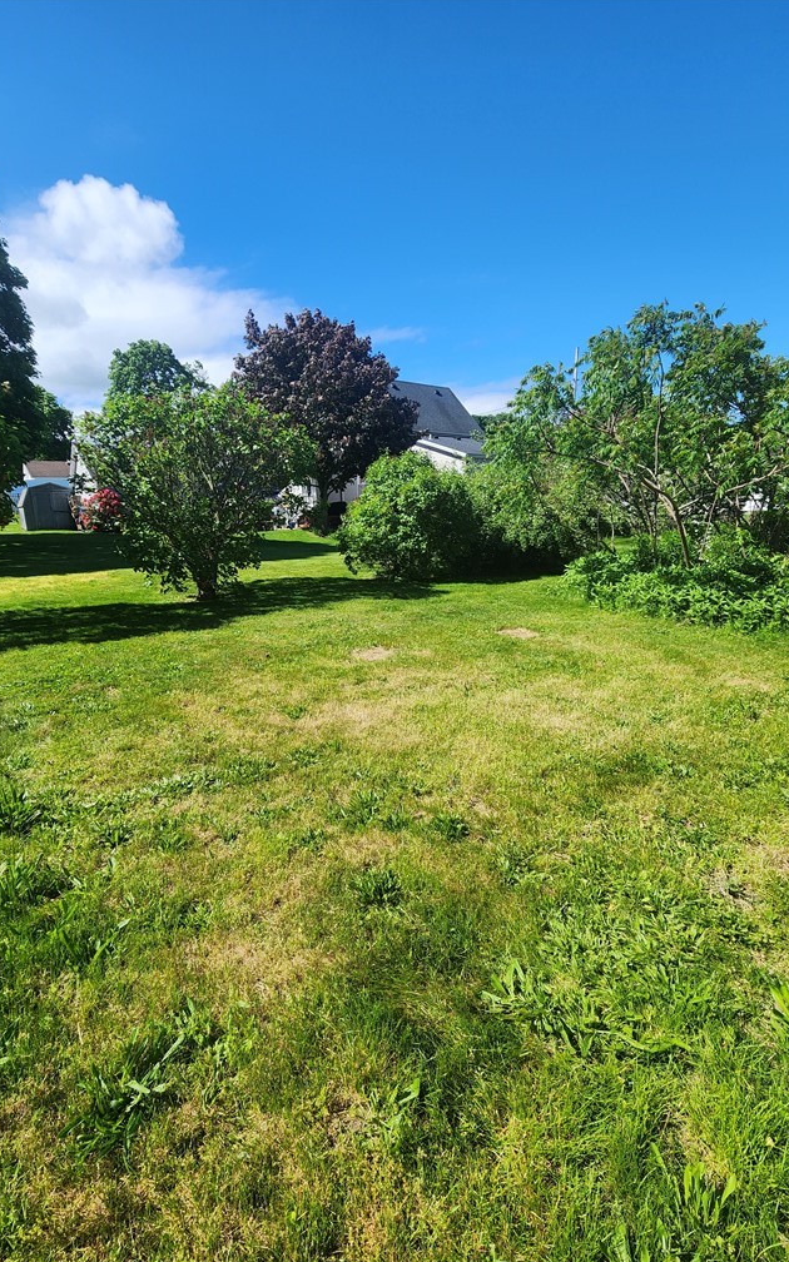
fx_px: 482
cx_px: 389
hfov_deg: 78.6
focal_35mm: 14
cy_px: 637
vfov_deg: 105.3
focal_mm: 2.2
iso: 50
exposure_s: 1/1563
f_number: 2.2
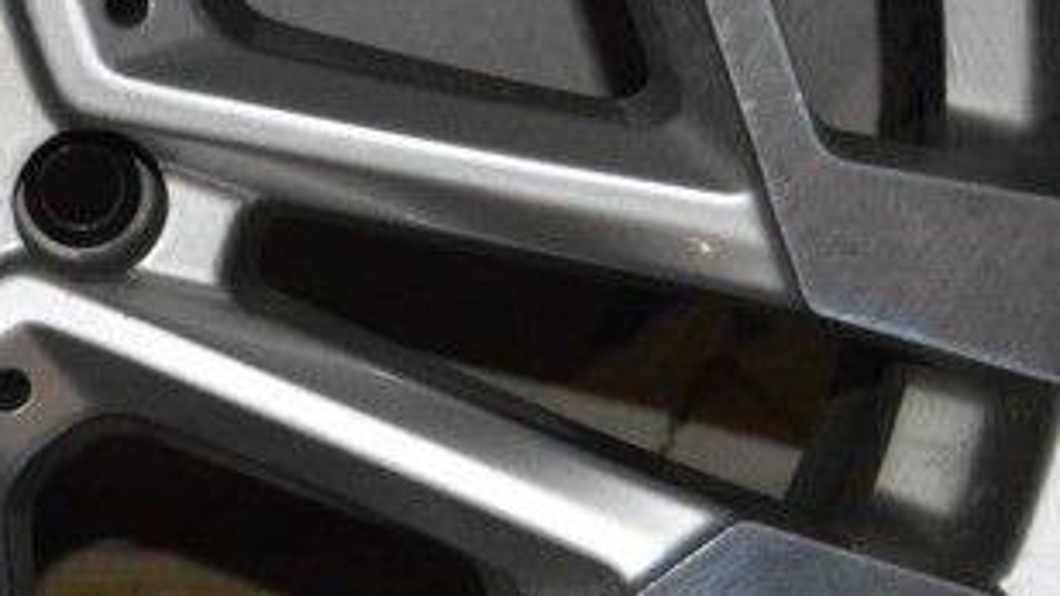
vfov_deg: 5.8
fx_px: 5872
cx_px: -313
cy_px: 522
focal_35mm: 209
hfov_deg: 10.1
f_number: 5
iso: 3200
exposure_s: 1/60
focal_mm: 40
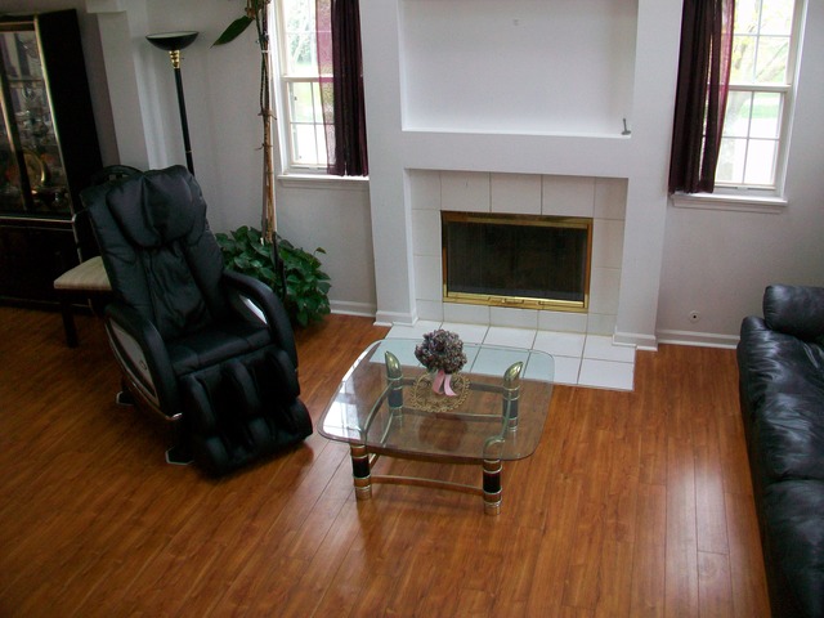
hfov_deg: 56.8
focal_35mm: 32
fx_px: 762
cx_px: 412
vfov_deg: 44.2
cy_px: 309
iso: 120
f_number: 2.8
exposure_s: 1/100
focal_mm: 5.7
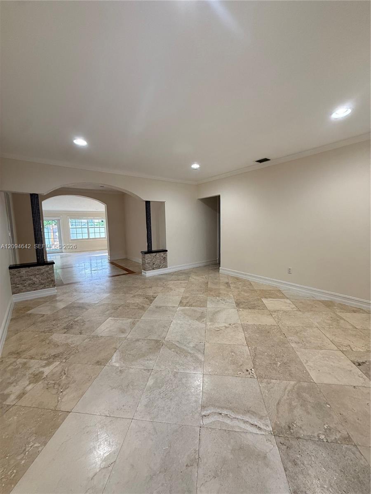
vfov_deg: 102.1
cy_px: 247
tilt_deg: -6.2
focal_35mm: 14
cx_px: 186
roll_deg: +0.6
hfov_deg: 85.7
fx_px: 200
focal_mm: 2.22
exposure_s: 1/120
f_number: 2.2
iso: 500
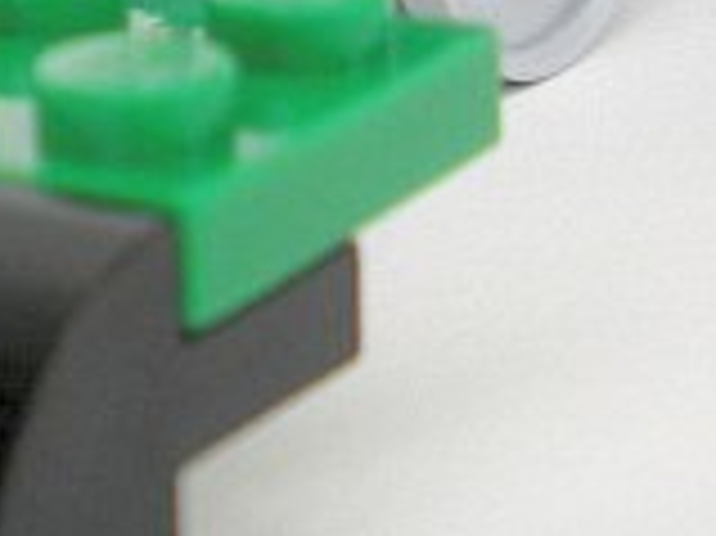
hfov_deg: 11.0
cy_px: -324
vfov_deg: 8.2
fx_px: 3638
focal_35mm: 176
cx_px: -144
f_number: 3.5
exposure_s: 1/158
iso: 64
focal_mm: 6.3
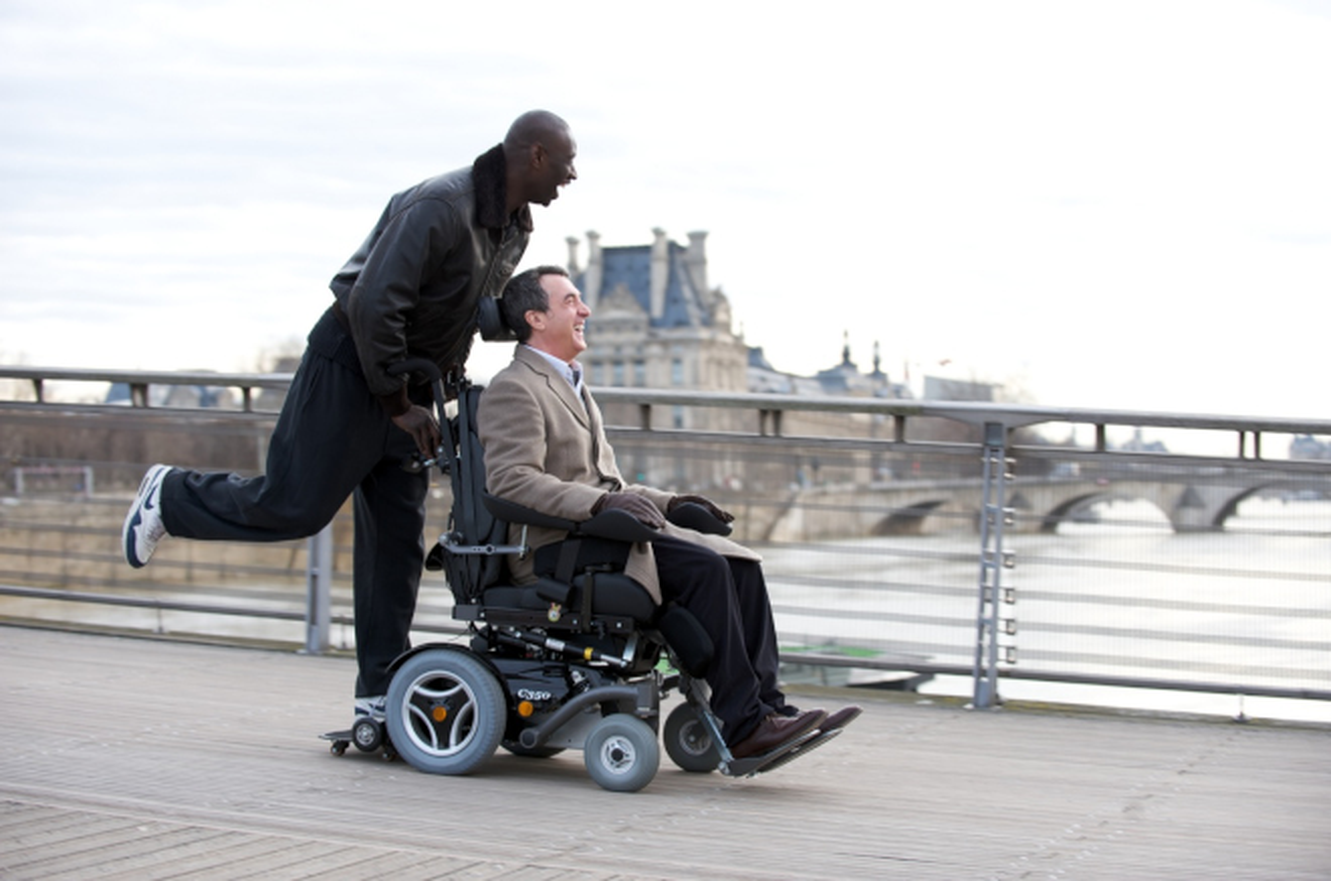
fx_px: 2582
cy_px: 440
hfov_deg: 28.9
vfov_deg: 19.4
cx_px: 666
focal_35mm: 70
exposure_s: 1/200
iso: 200
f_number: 3.5
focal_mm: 70
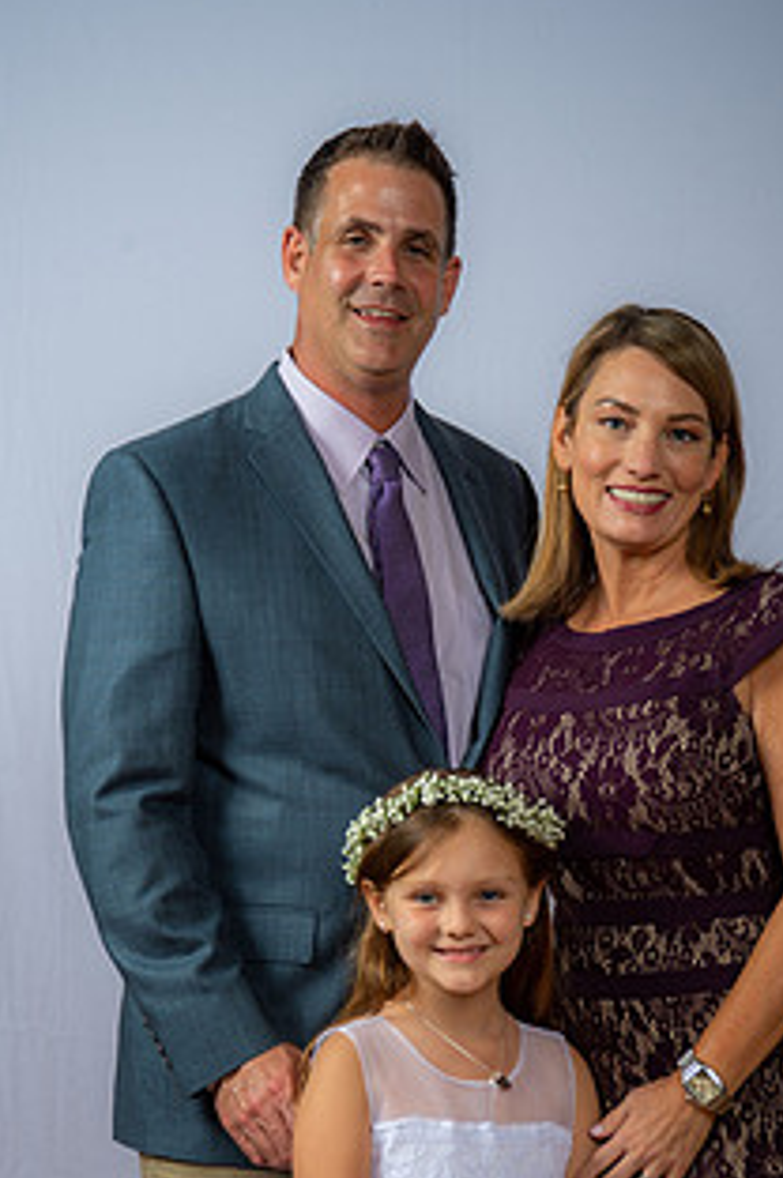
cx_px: 495
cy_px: 764
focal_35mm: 89
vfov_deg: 22.8
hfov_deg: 15.3
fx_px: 2910
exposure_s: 1/200
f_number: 6.3
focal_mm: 62
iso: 250
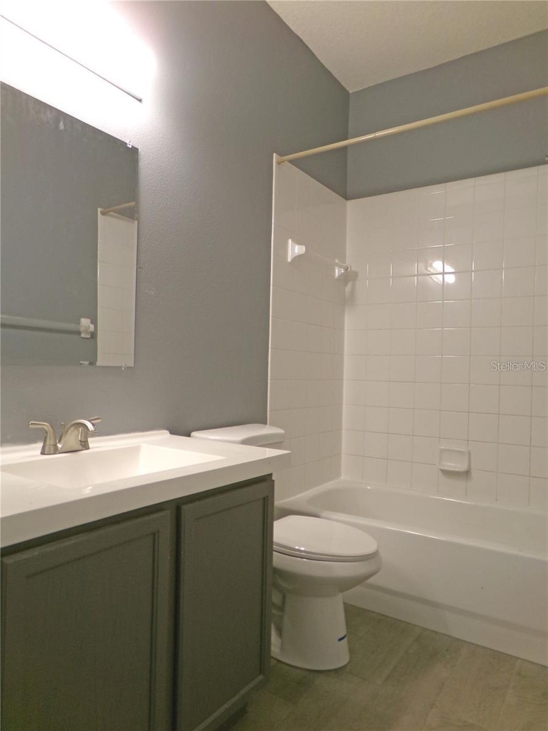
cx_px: 274
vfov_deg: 71.6
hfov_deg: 56.8
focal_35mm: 24
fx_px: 507
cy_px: 366
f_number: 3.7
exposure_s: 1/17
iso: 280
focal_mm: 4.3
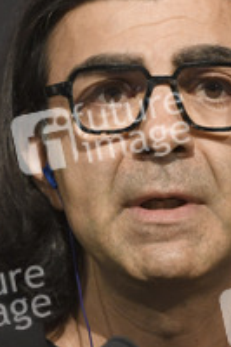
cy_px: 220
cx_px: 151
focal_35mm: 370
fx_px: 3567
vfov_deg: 5.6
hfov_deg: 3.7
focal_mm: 185
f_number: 3.2
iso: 1250
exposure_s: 1/320
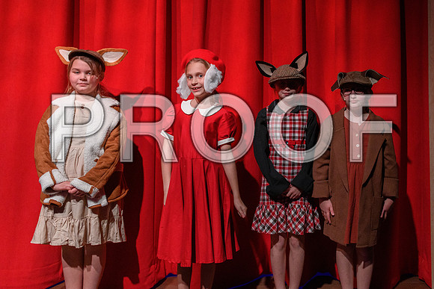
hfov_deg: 50.4
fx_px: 449
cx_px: 298
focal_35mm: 37
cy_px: 86
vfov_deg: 35.2
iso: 1250
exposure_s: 1/125
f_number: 3.2
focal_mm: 24
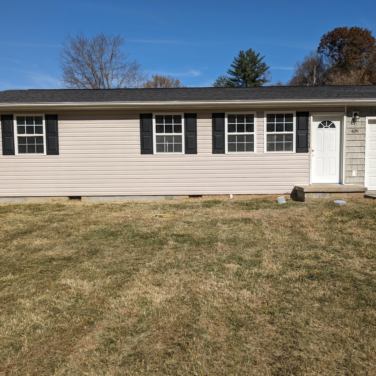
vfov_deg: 51.1
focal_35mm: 32
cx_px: 216
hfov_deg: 50.9
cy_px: 189
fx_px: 393
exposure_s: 1/5848
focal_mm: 4.38
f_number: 1.73
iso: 57
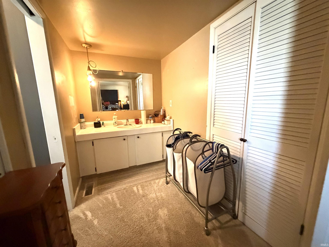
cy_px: 124
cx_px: 164
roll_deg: +1.5
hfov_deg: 102.1
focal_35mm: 14
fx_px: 133
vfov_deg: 85.7
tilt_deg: -10.7
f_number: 2.2
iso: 1250
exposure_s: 1/60
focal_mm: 2.22
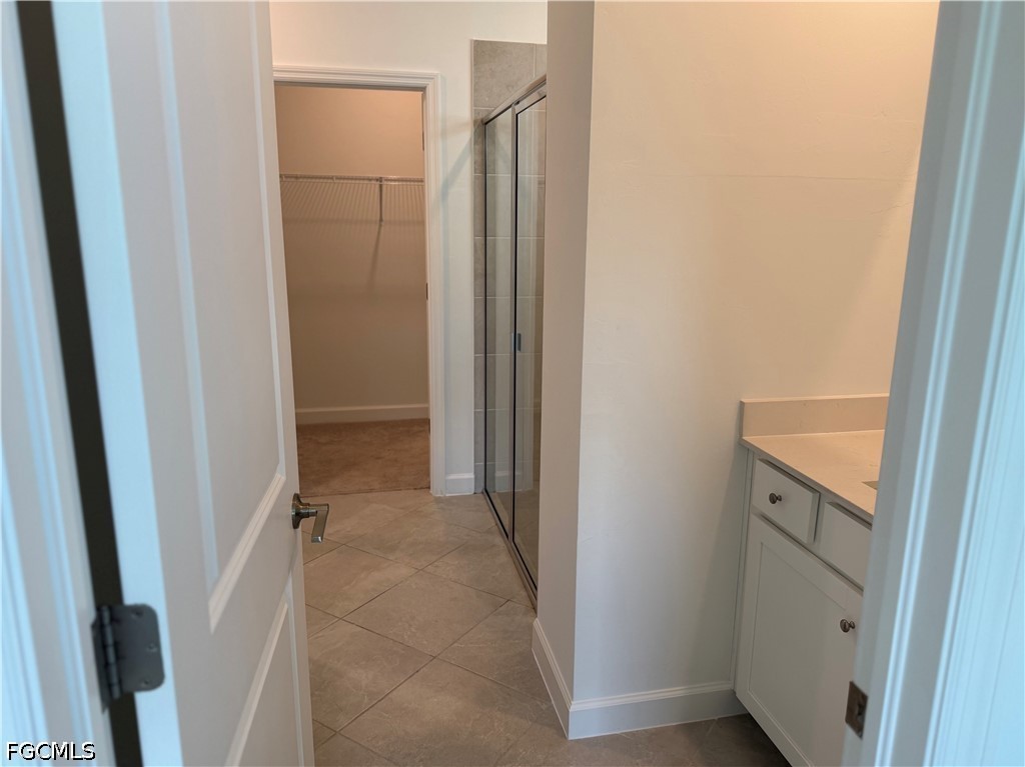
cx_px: 512
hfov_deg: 71.6
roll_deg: -0.4
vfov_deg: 56.8
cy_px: 384
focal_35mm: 24
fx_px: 710
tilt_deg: -11.6
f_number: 1.78
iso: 100
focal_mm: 6.76
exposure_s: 1/120
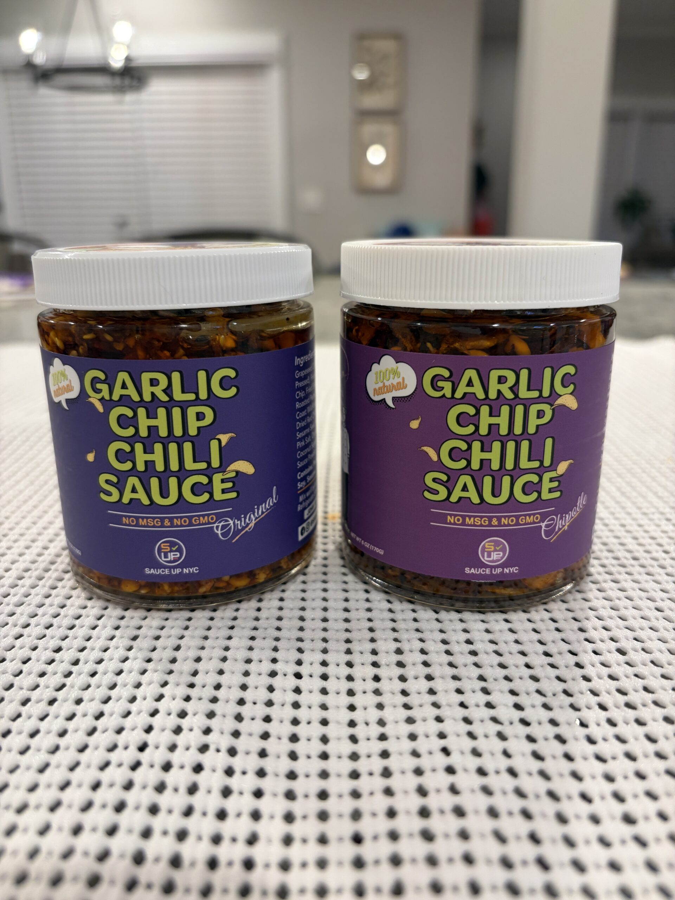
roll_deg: +0.4
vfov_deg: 67.3
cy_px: 450
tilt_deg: -17.1
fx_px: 676
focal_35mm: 26
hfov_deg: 53.1
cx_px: 338
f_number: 1.6
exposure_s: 1/60
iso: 160
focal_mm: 5.96
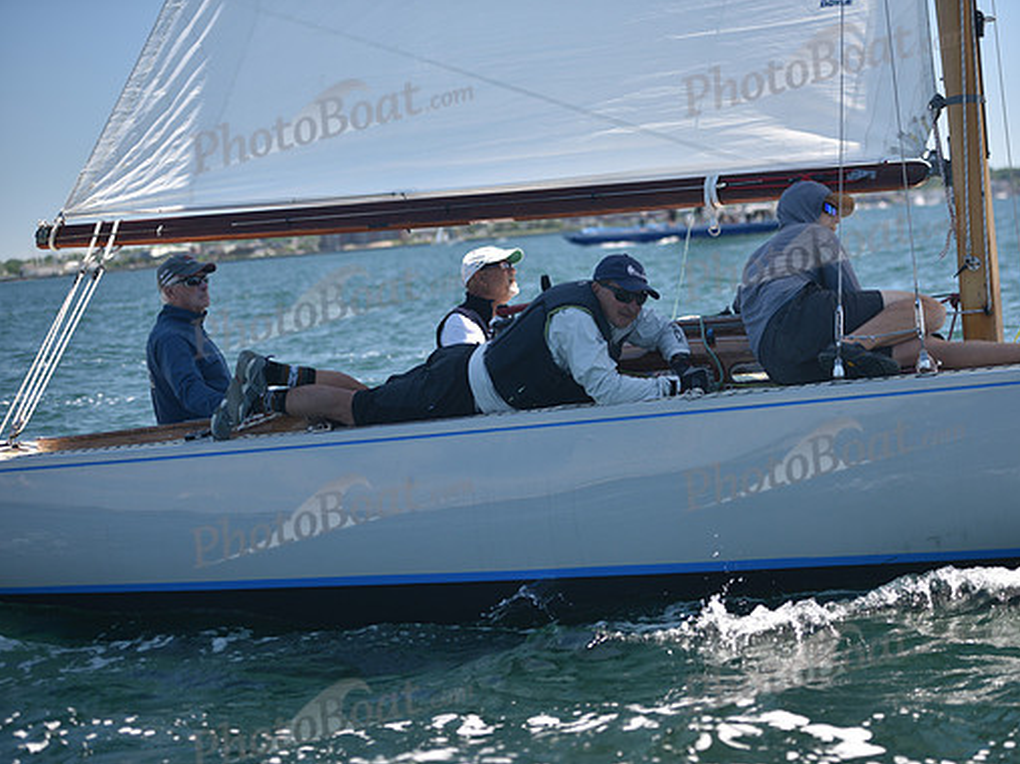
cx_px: 579
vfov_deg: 19.1
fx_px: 2268
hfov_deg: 25.3
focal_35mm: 77
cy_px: 383
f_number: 2.8
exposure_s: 1/1000
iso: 200
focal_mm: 70
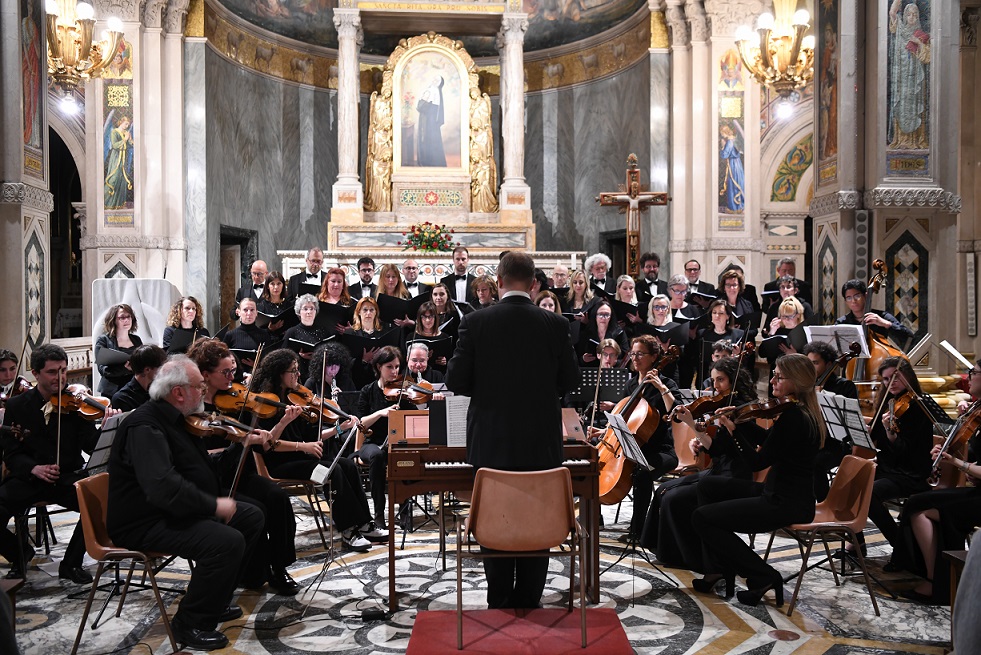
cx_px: 490
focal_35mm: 34
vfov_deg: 38.9
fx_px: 927
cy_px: 328
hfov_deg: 55.8
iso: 1600
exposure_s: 1/40
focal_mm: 34
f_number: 2.8
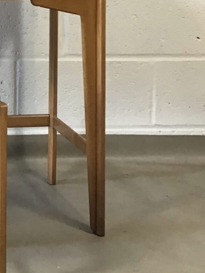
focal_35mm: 101
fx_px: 798
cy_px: 4
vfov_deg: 19.0
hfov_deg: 13.8
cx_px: -94
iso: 50
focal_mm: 3.3
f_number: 2.4
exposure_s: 1/33
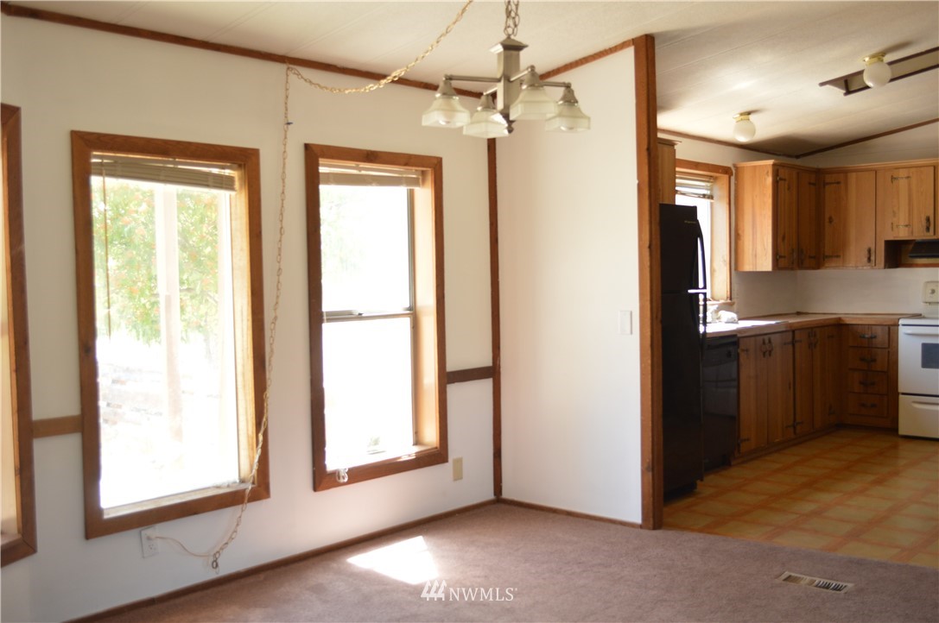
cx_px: 470
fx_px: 938
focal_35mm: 36
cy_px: 312
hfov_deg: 53.2
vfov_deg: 36.8
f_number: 4
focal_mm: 24
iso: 400
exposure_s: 1/60
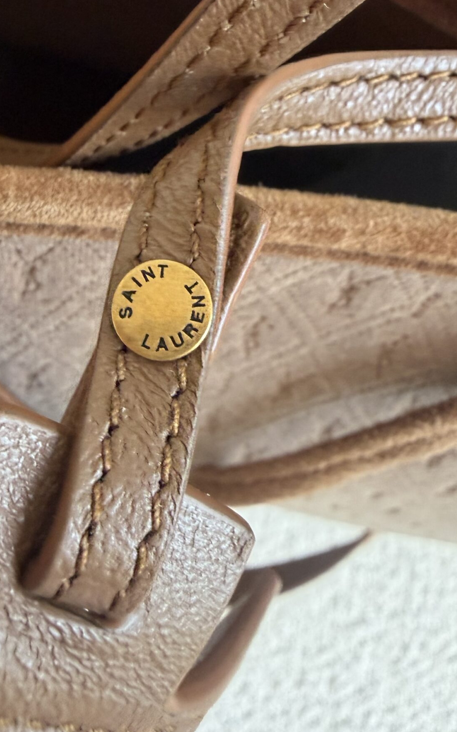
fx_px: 737
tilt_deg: -81.3
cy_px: 304
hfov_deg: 34.3
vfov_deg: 52.5
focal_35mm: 37
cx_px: 177
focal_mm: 2.22
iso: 320
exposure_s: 1/117
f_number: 2.2
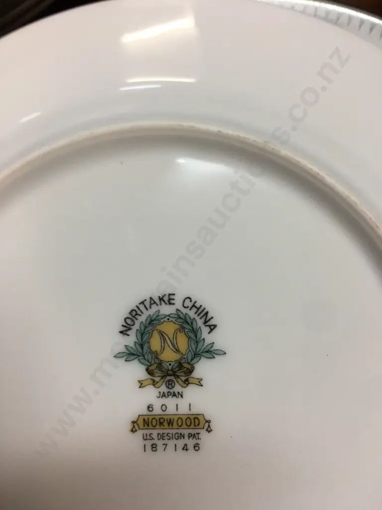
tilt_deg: -85.7
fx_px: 427
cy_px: 255
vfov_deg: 61.7
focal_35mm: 29
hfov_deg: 48.2
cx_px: 191
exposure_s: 1/33
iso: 32
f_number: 2.2
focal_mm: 4.15
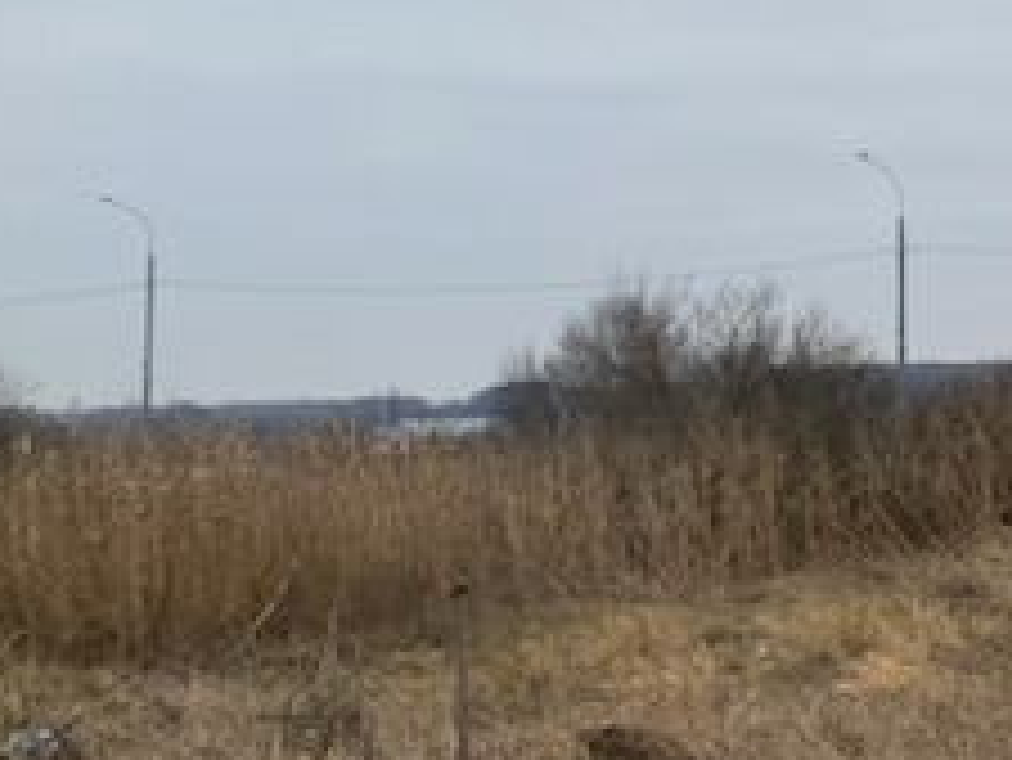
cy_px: 202
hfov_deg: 23.2
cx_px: 1336
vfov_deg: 19.8
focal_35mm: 74
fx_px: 2165
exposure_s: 1/206
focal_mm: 4.25
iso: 32
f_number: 1.8
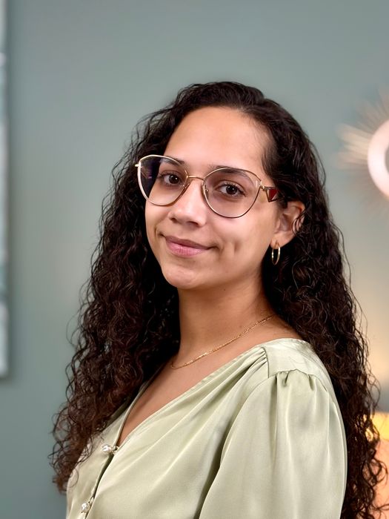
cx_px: 194
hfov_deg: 28.0
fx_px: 779
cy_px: 260
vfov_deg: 36.8
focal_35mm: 52
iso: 50
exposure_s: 1/60
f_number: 1.6
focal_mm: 5.96
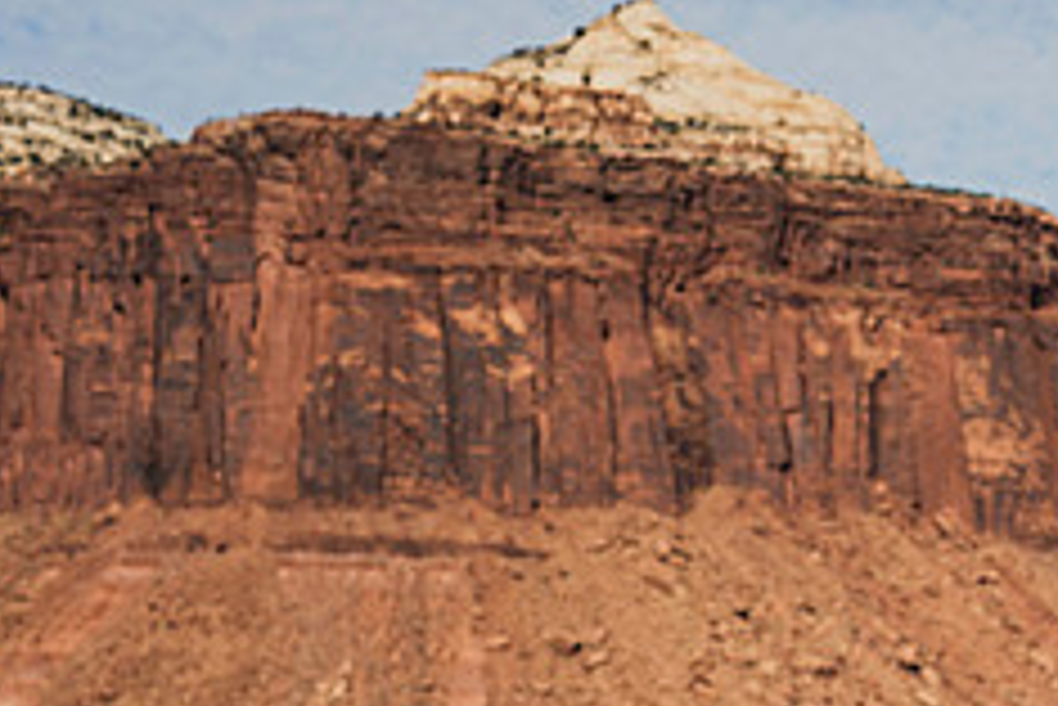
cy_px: 933
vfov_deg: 6.8
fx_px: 5852
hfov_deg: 10.1
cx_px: 1377
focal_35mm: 199
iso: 100
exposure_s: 1/1000
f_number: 5
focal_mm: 70
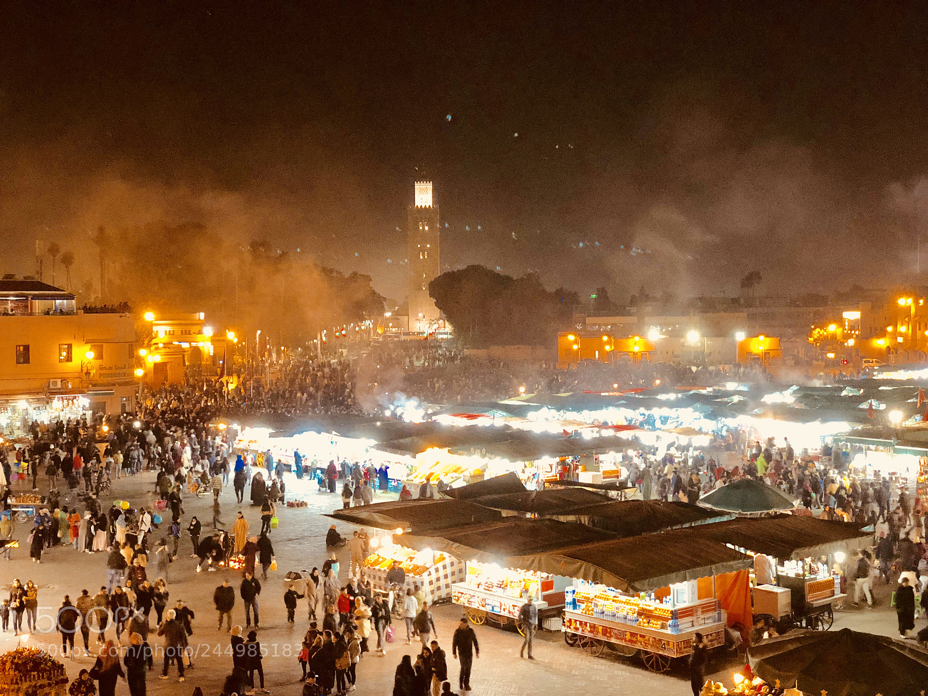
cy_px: 348
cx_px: 464
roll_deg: -0.3
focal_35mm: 52
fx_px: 1394
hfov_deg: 36.8
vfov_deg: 28.0
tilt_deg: -1.9
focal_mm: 6
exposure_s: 1/9
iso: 160
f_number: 2.4
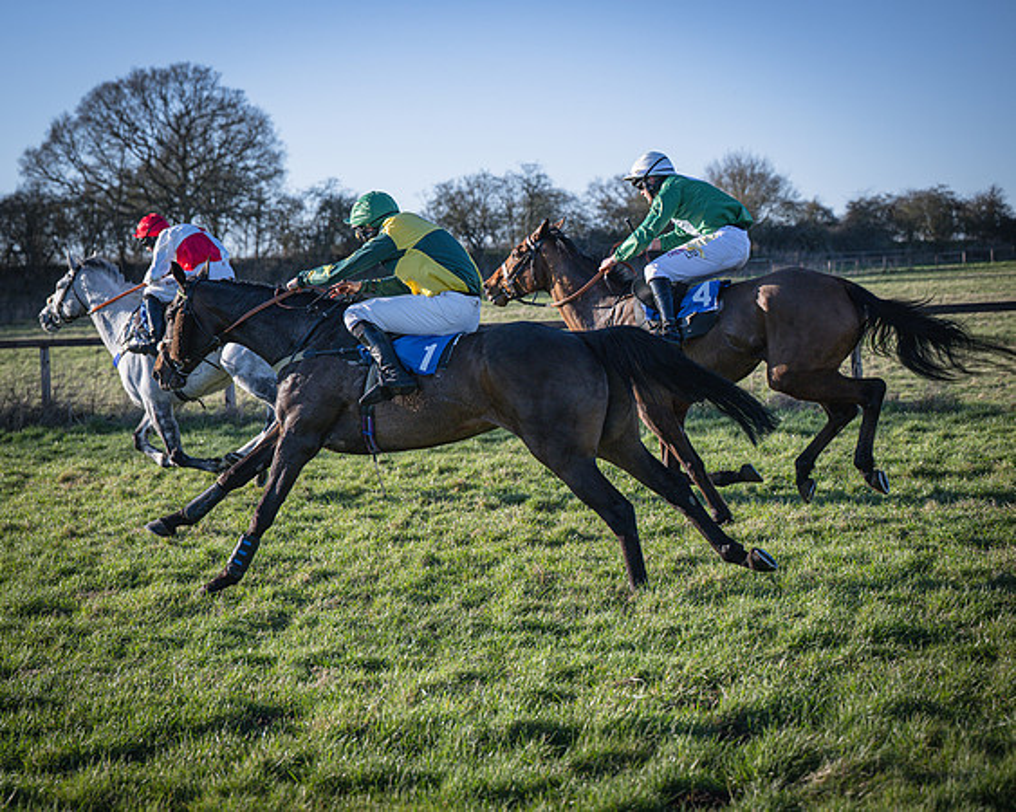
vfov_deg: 18.5
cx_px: 426
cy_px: 402
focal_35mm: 83
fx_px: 2499
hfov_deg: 23.0
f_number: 4
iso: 200
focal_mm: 70
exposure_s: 1/2500
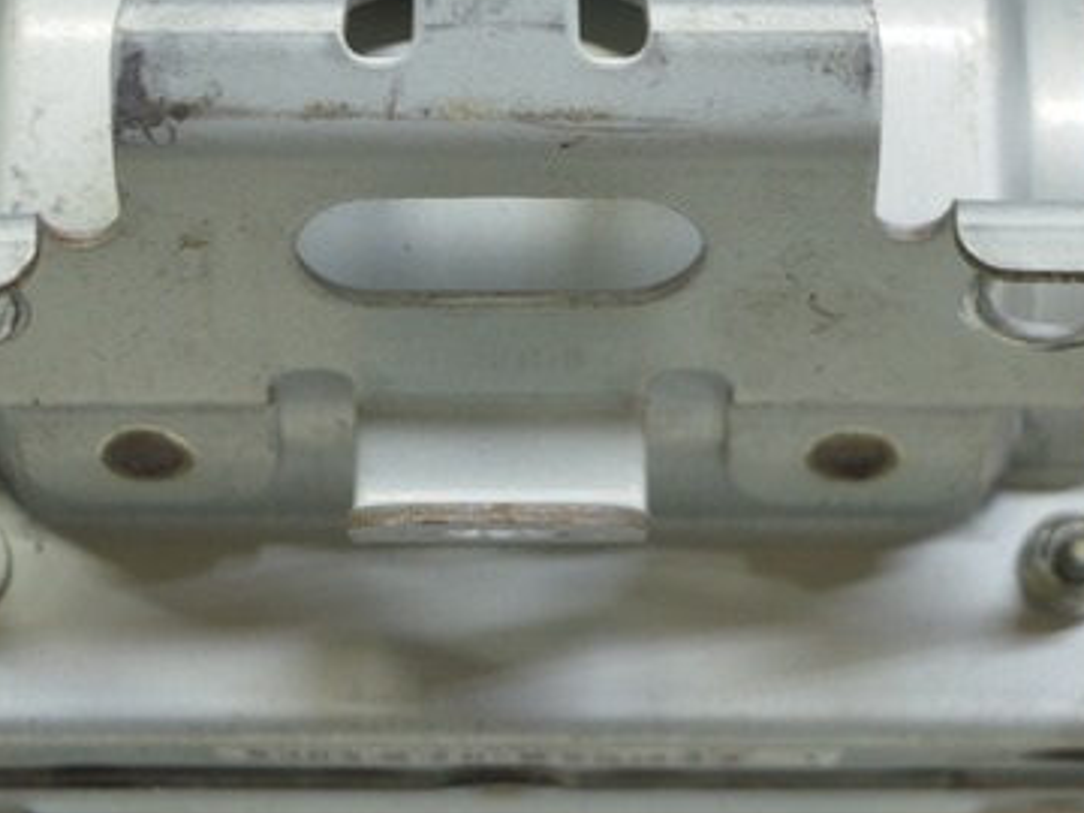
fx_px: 3852
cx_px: 497
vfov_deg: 12.0
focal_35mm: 123
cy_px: 206
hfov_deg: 16.0
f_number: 5.6
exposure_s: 1/20
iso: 400
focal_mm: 30
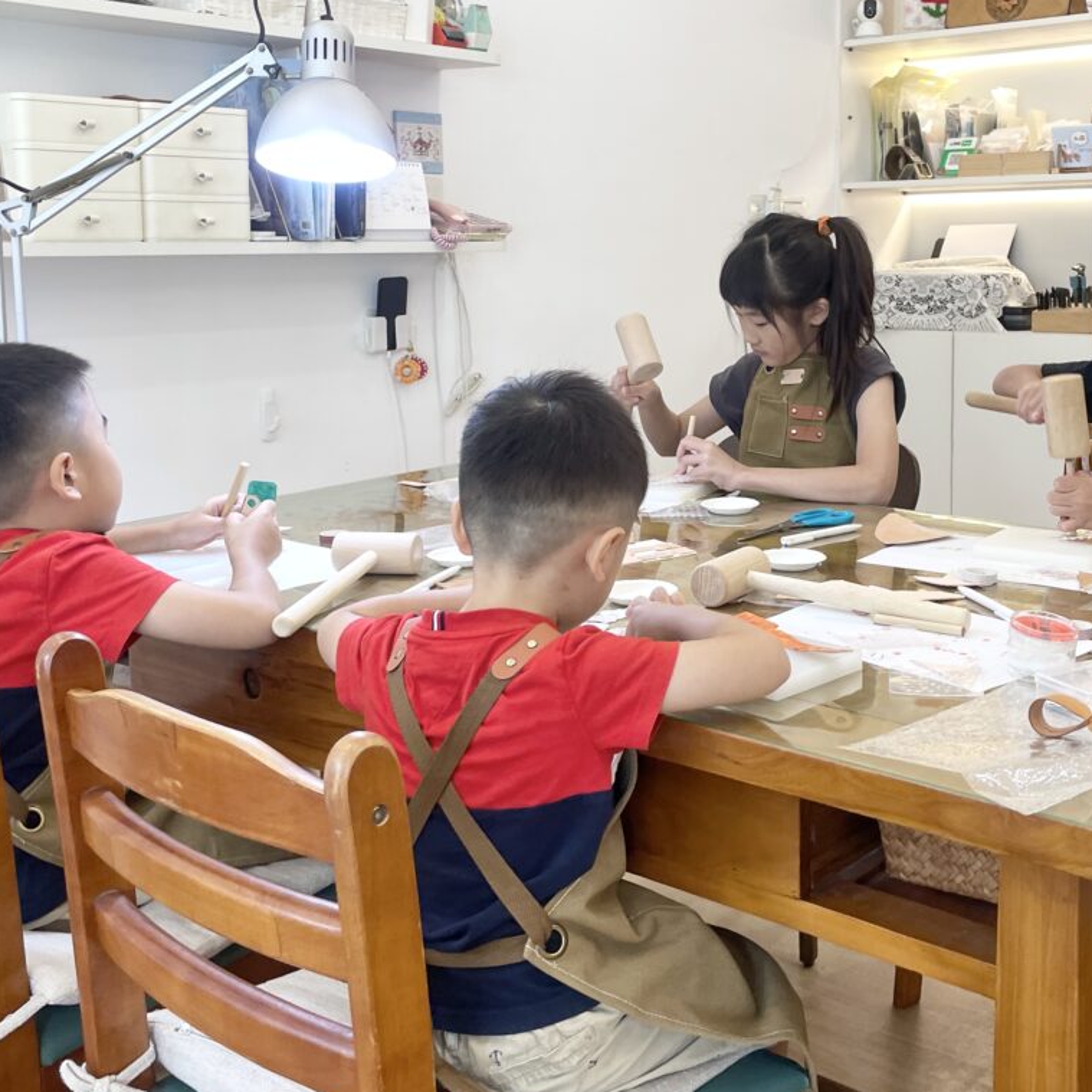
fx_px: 1106
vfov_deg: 52.5
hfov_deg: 52.3
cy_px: 550
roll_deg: +3.2
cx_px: 639
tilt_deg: -7.0
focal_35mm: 31
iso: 100
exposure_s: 1/120
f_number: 1.6
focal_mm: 4.2
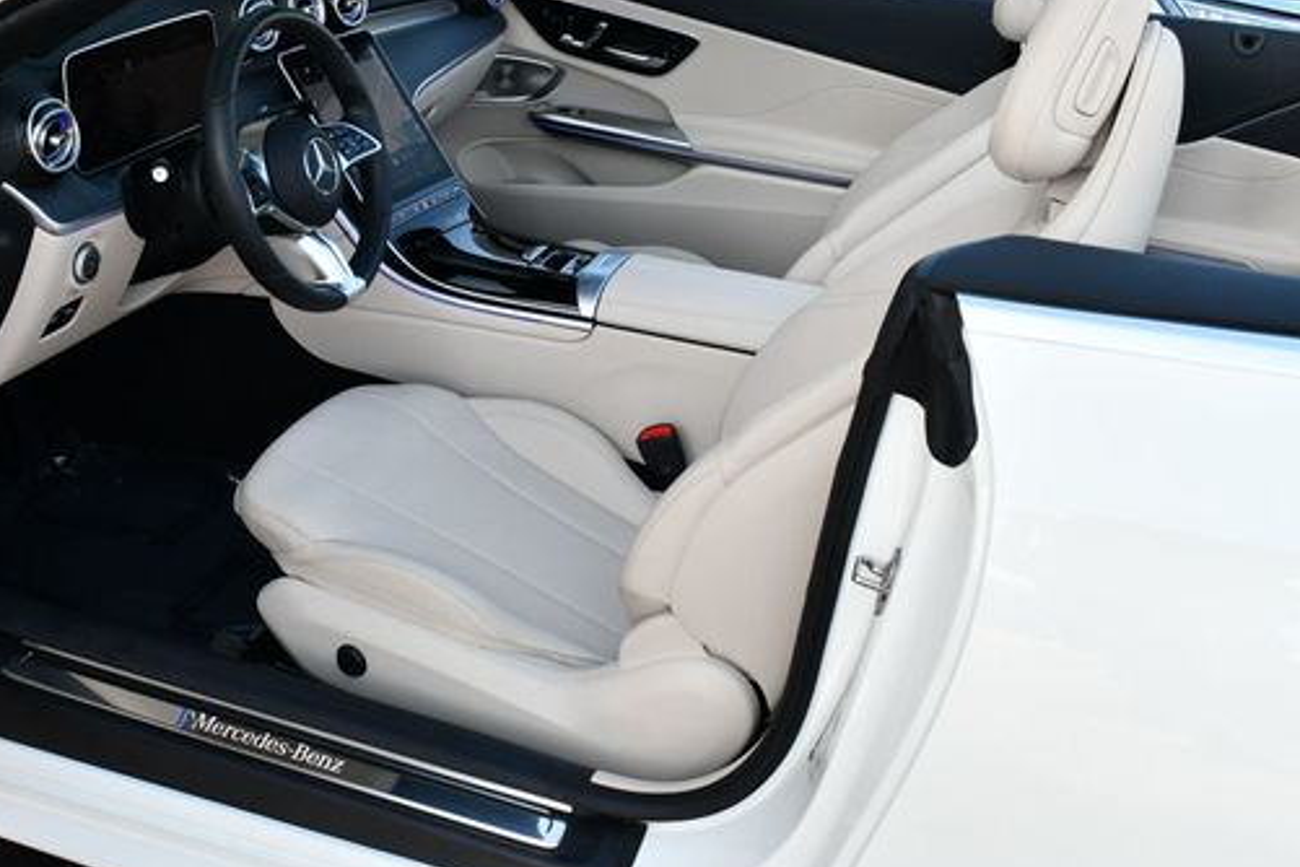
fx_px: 1661
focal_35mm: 46
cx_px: 475
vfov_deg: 29.1
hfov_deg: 42.4
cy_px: 332
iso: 280
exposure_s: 1/250
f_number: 5.6
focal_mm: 18
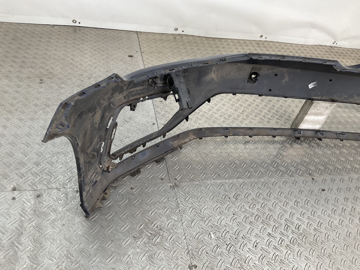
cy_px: 135
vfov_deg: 48.2
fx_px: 302
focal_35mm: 29
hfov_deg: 61.7
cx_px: 180
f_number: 1.8
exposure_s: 1/120
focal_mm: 3
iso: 20
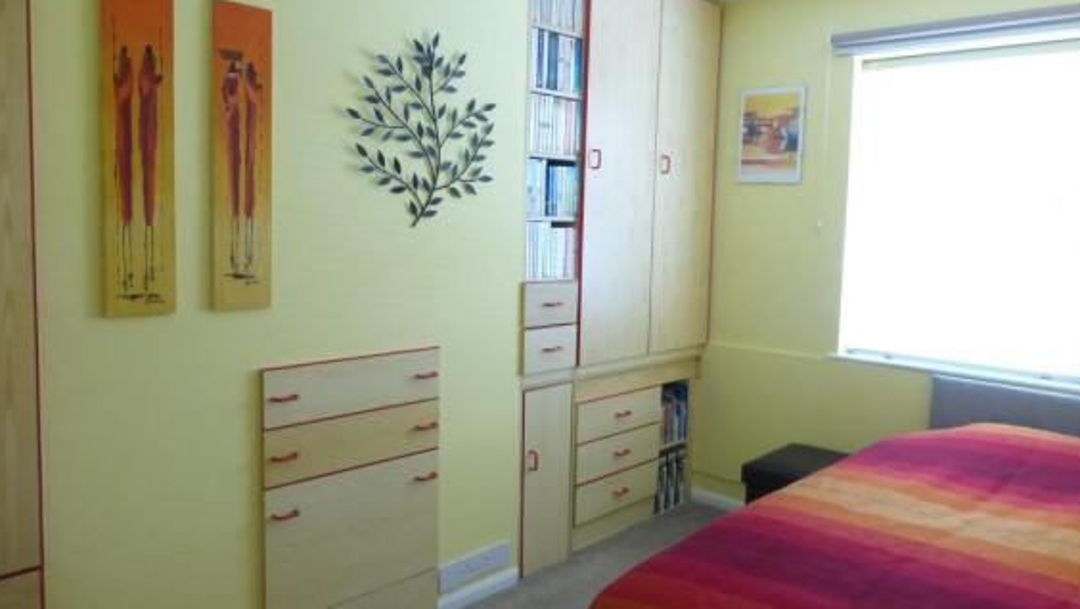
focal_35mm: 27
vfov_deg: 42.9
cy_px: 277
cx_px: 549
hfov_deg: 69.8
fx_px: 774
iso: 400
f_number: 3.3
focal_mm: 4.3
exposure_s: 1/25
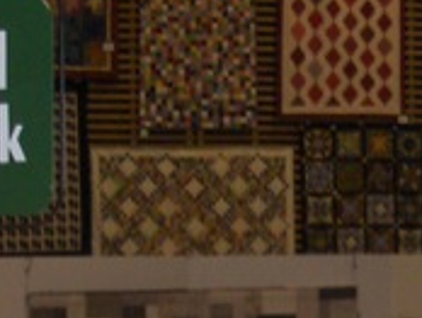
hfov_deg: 11.1
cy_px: 352
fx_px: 2161
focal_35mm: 177
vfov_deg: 8.3
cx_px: 267
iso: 100
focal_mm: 6.5
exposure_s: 1/60
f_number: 3.5
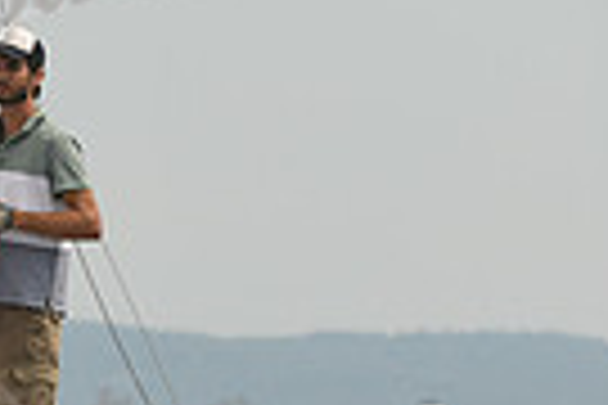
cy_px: 304
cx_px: -613
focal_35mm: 861
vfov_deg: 1.6
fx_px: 14540
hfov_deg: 2.4
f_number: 6.3
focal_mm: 200
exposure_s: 1/1000
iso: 250
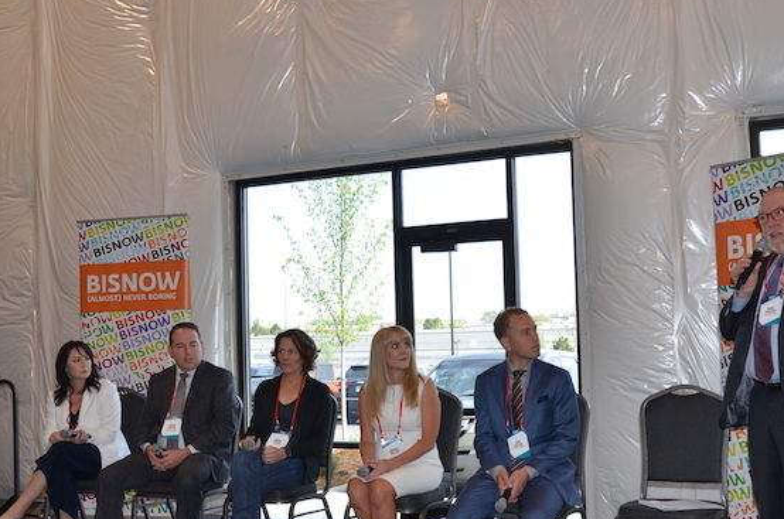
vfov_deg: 31.2
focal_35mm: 43
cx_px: 413
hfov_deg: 45.8
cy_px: 298
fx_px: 928
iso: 1000
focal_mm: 21
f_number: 6.3
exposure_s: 1/250
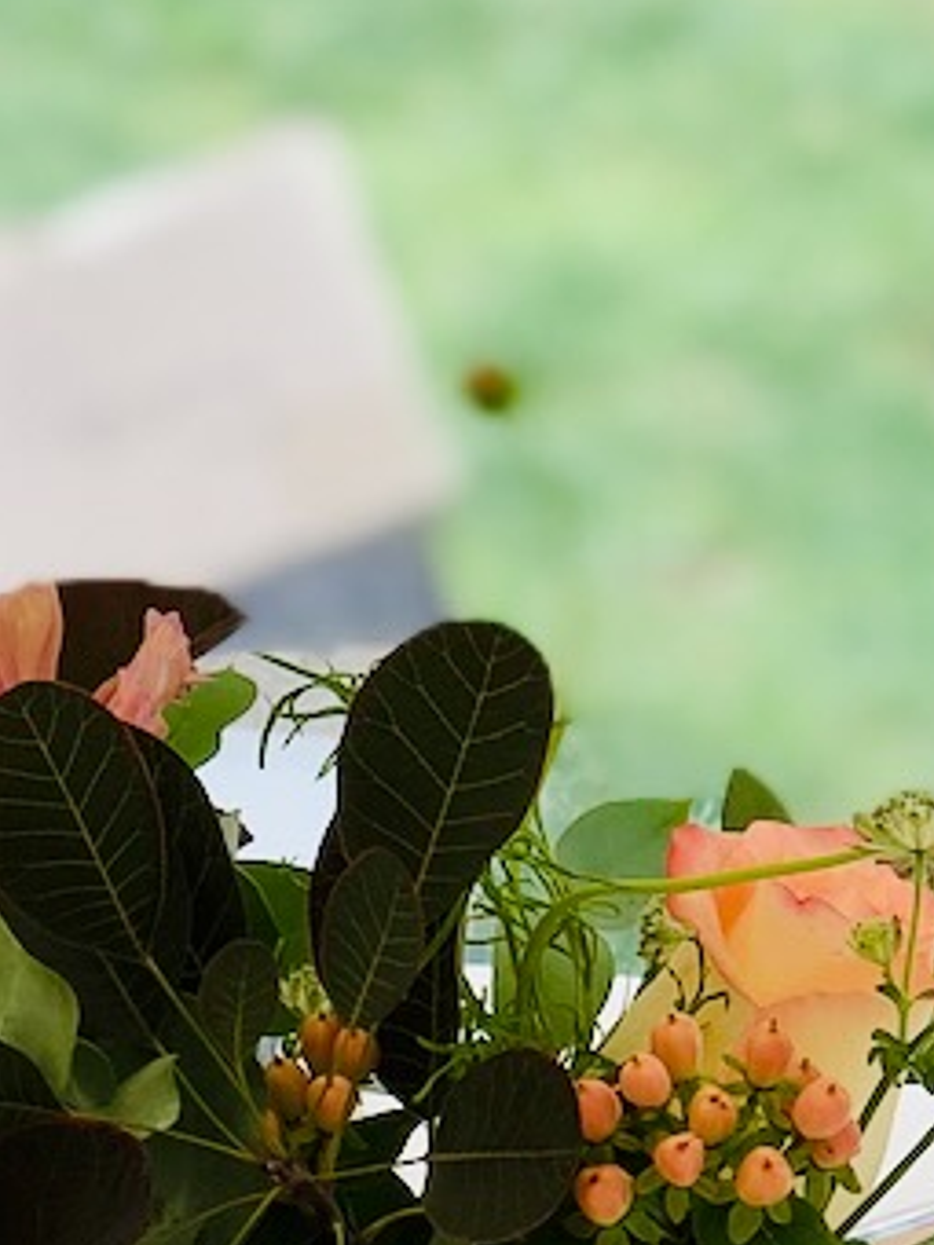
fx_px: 7051
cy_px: 1443
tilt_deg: -24.5
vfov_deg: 10.0
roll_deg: +1.8
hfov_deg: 7.6
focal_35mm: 196
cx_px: 51
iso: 25
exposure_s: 1/120
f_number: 2.4
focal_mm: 6
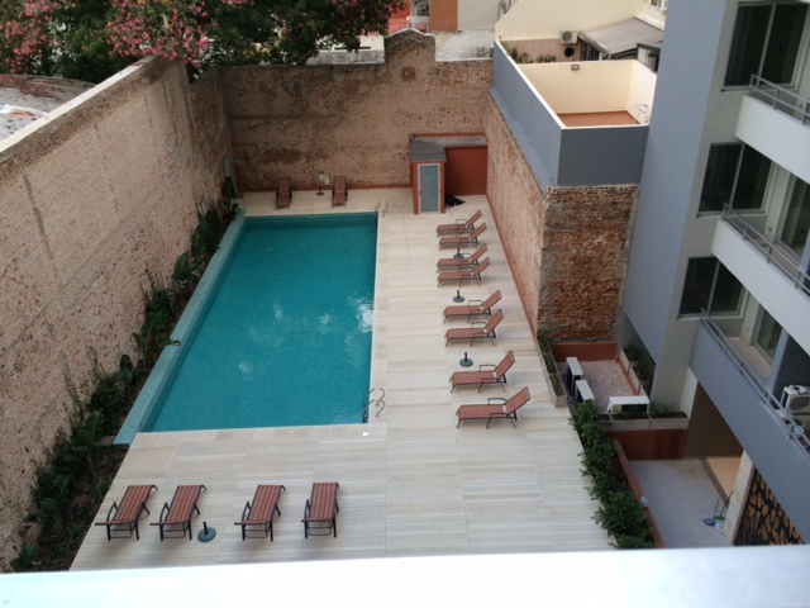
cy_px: 304
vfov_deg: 46.8
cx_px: 405
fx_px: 702
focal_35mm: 30
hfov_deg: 60.0
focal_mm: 4.12
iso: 50
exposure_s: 1/120
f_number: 2.2
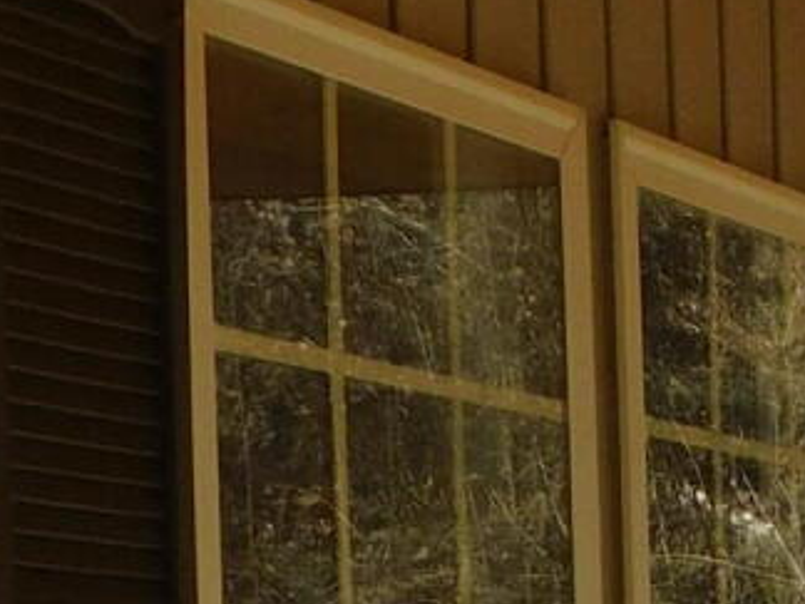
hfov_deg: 10.1
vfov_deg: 7.9
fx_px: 4302
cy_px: 902
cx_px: 1446
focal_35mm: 185
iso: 125
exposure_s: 1/640
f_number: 3.2
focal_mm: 5.3
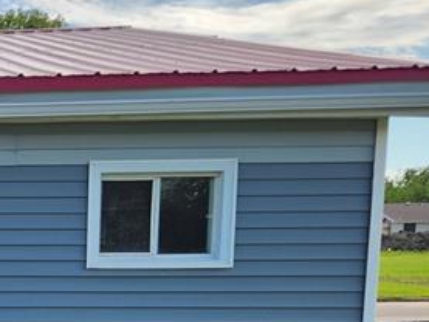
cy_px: 381
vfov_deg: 16.7
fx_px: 1054
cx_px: -223
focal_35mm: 85
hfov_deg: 19.8
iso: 20
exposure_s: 1/1238
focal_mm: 5.4
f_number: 1.8
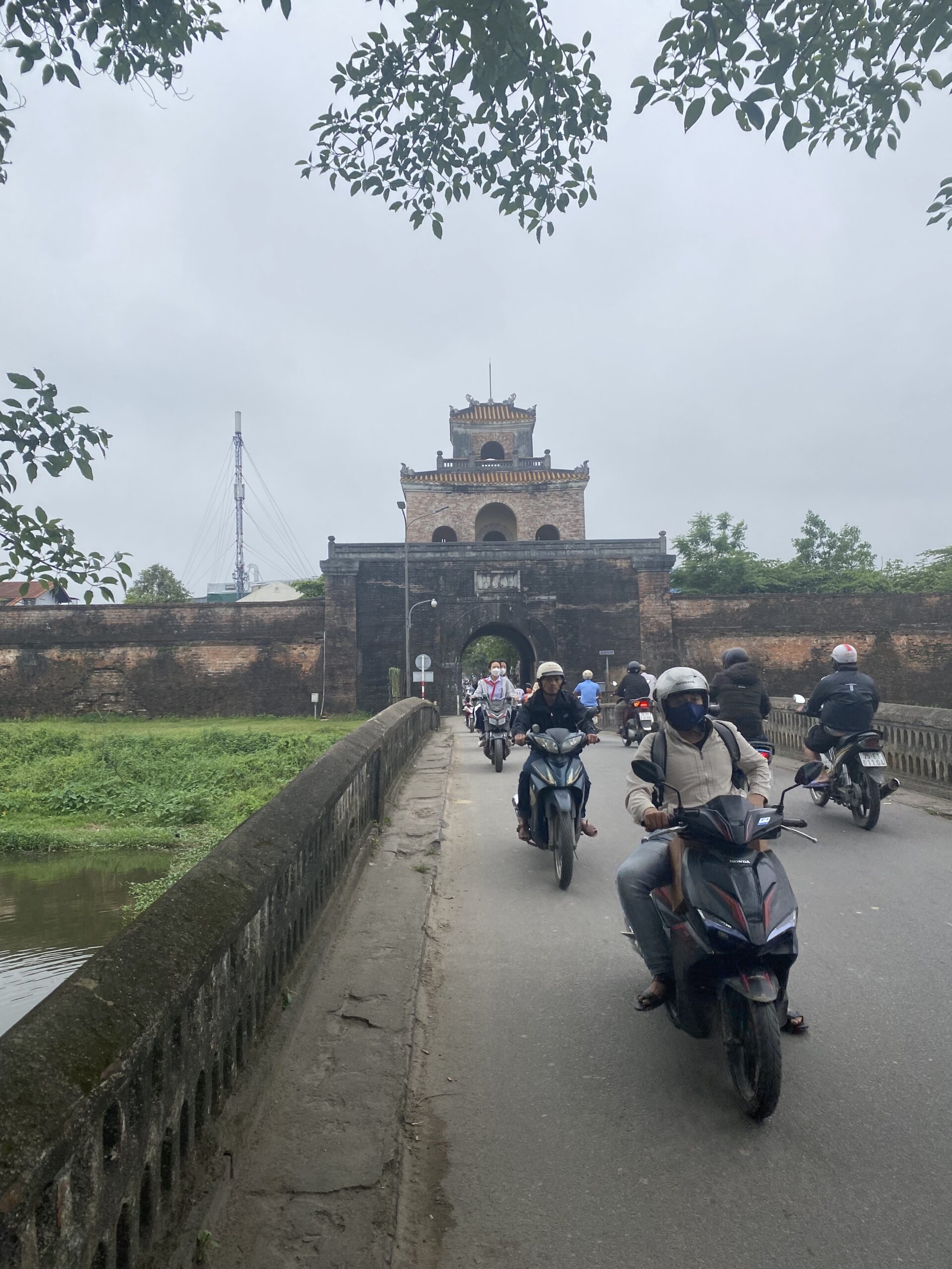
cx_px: 476
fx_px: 953
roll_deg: +1.2
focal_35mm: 26
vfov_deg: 67.3
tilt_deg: +3.9
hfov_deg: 53.1
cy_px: 634
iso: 32
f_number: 1.8
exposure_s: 1/1063
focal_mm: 4.25
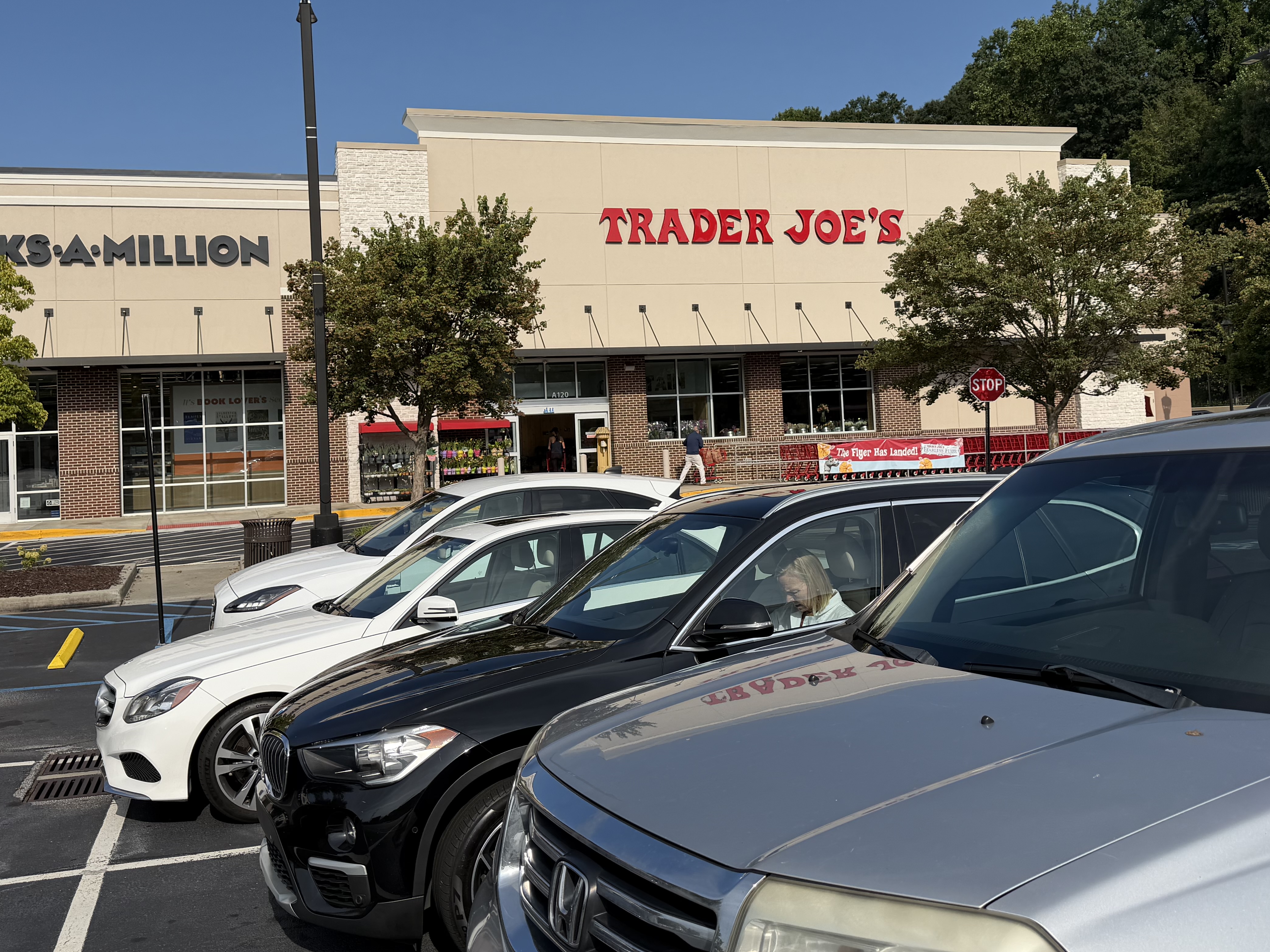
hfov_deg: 55.3
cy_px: 368
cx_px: 583
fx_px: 1211
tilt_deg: +2.9
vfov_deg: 42.7
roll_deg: +3.1
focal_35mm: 33
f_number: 1.78
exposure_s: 1/6711
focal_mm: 6.76
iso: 80
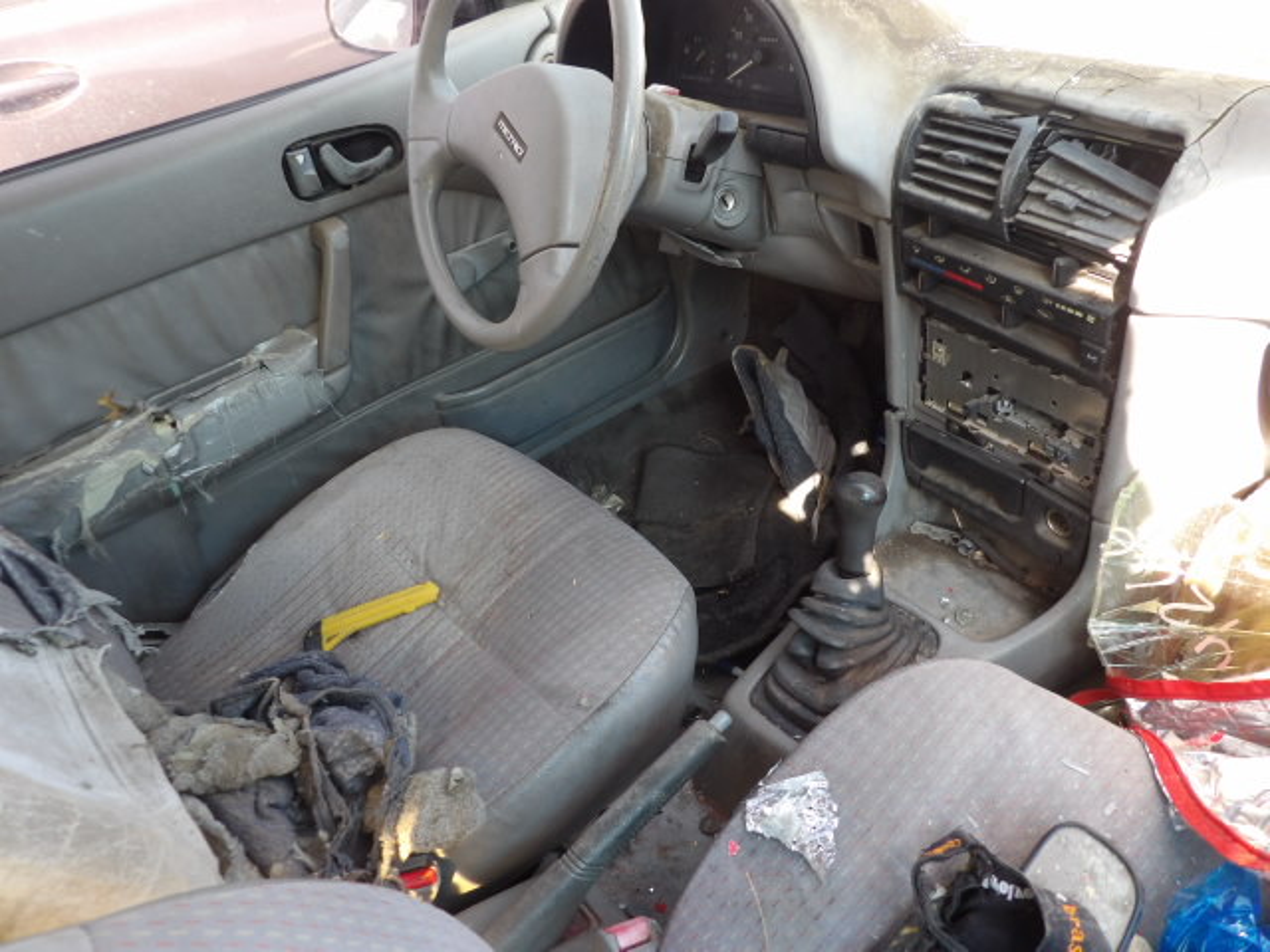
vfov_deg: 56.8
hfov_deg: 71.6
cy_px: 476
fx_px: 881
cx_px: 635
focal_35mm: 24
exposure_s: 1/56
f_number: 3.2
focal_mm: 4.3
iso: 100
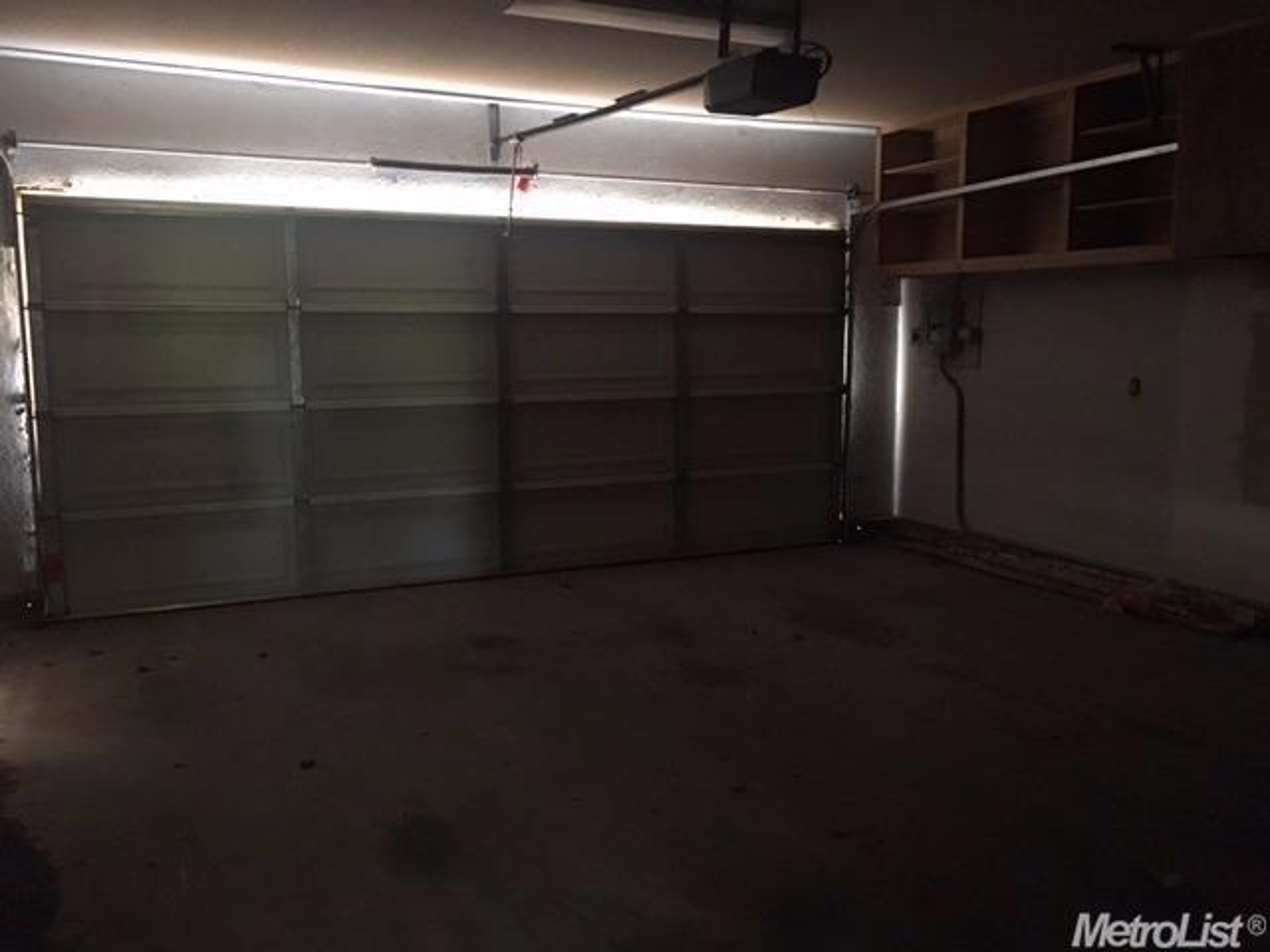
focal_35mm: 29
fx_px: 1064
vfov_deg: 48.2
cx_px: 635
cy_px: 476
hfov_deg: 61.7
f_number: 2.2
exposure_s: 1/4
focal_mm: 4.15
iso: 500
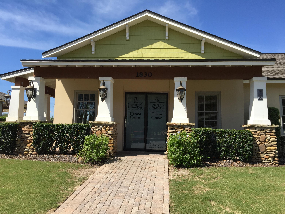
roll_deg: -2.0
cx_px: 142
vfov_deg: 48.2
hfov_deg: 61.7
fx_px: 239
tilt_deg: +4.6
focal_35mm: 29
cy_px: 107
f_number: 2.2
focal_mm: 4.15
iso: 32
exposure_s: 1/1647
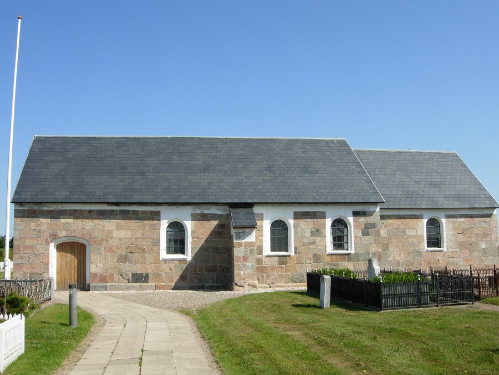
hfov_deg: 51.4
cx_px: 250
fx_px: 519
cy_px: 188
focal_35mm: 36
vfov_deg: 39.7
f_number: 6.1
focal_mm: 7.5
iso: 50
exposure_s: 1/313
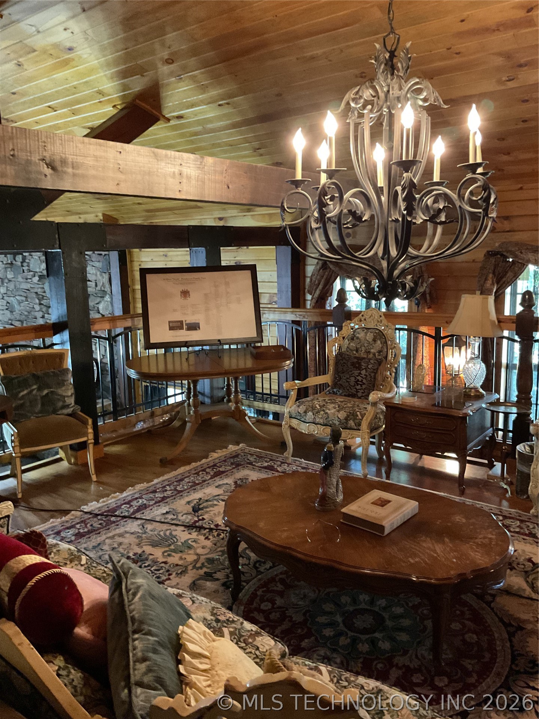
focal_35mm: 29
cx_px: 270
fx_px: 602
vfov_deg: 61.7
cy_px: 360
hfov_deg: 48.2
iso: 500
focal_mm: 3
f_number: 1.8
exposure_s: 1/30
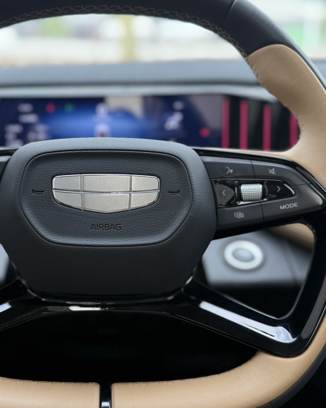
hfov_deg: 37.9
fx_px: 470
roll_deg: +0.8
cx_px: 112
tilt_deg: -16.5
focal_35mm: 39
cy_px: 201
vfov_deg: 46.8
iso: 160
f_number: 1.78
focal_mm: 6.76
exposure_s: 1/230
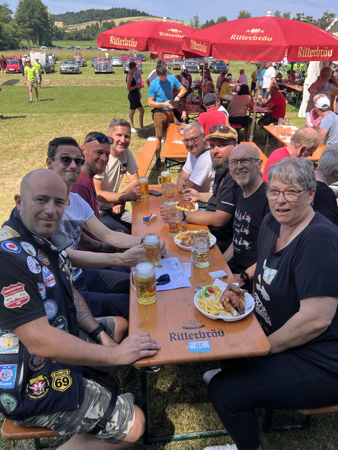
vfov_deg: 67.3
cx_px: 169
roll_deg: +0.1
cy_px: 225
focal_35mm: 26
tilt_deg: -28.5
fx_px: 338
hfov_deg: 53.1
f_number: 1.5
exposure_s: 1/1252
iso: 50
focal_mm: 5.7
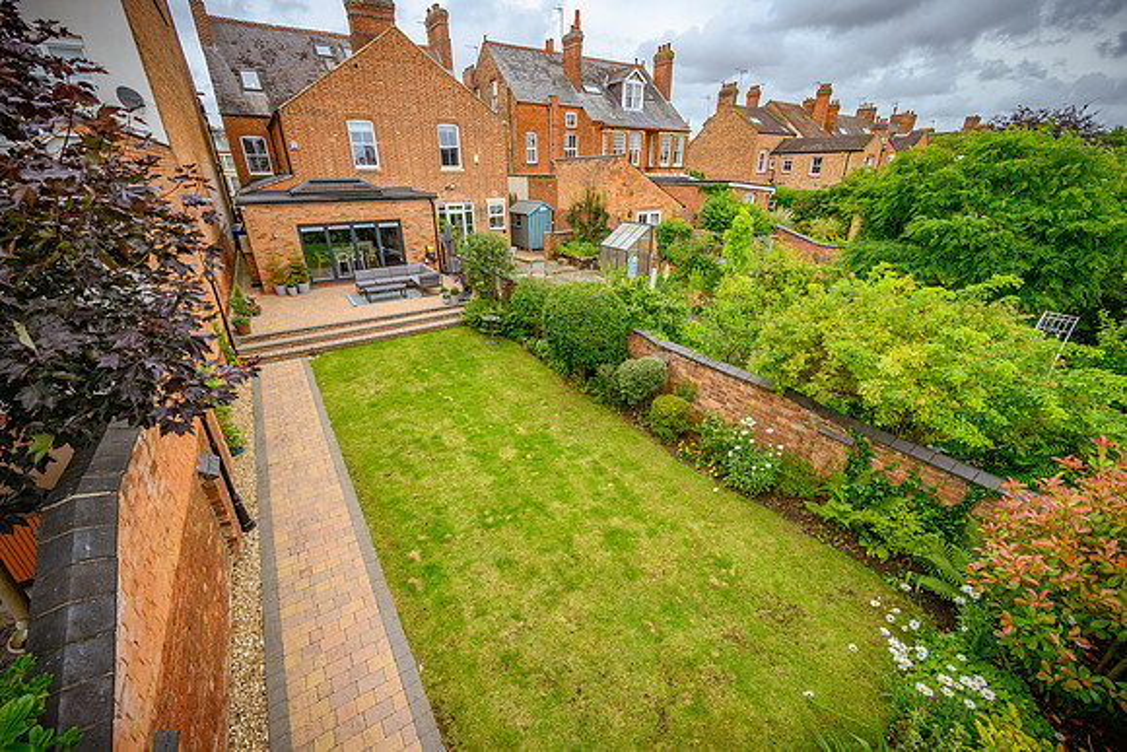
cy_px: 376
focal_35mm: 14
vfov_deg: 81.2
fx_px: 438
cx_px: 564
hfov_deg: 104.2
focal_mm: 14
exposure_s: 1/125
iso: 100
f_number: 7.1
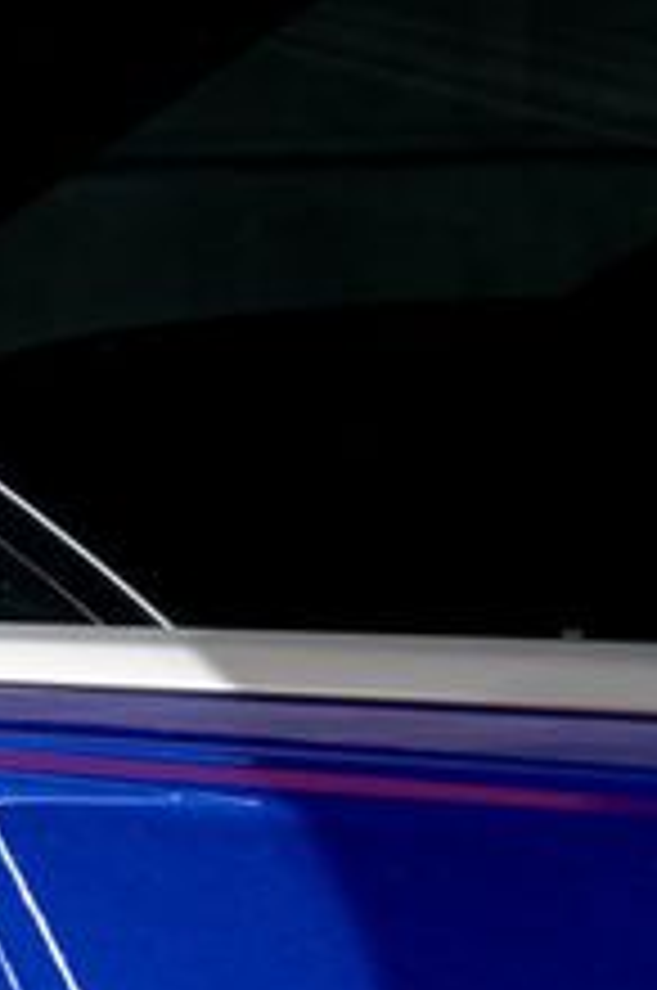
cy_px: 448
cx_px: -738
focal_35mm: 204
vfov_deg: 10.1
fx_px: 5602
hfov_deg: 6.5
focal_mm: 70
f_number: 8
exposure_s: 1/160
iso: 250
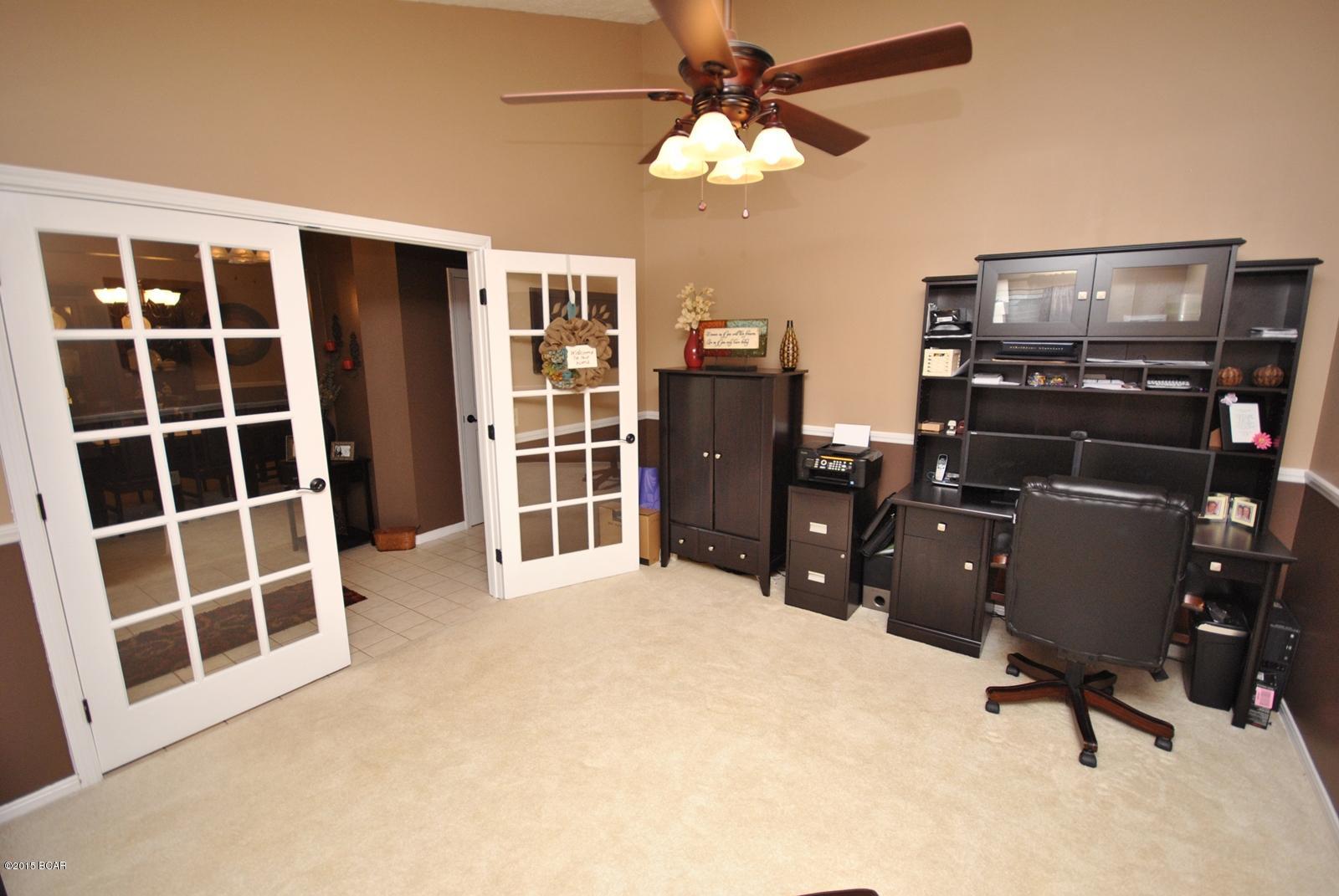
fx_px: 559
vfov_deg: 77.5
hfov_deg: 100.3
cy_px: 448
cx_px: 670
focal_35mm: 15
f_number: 4
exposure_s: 1/80
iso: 400
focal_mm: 10
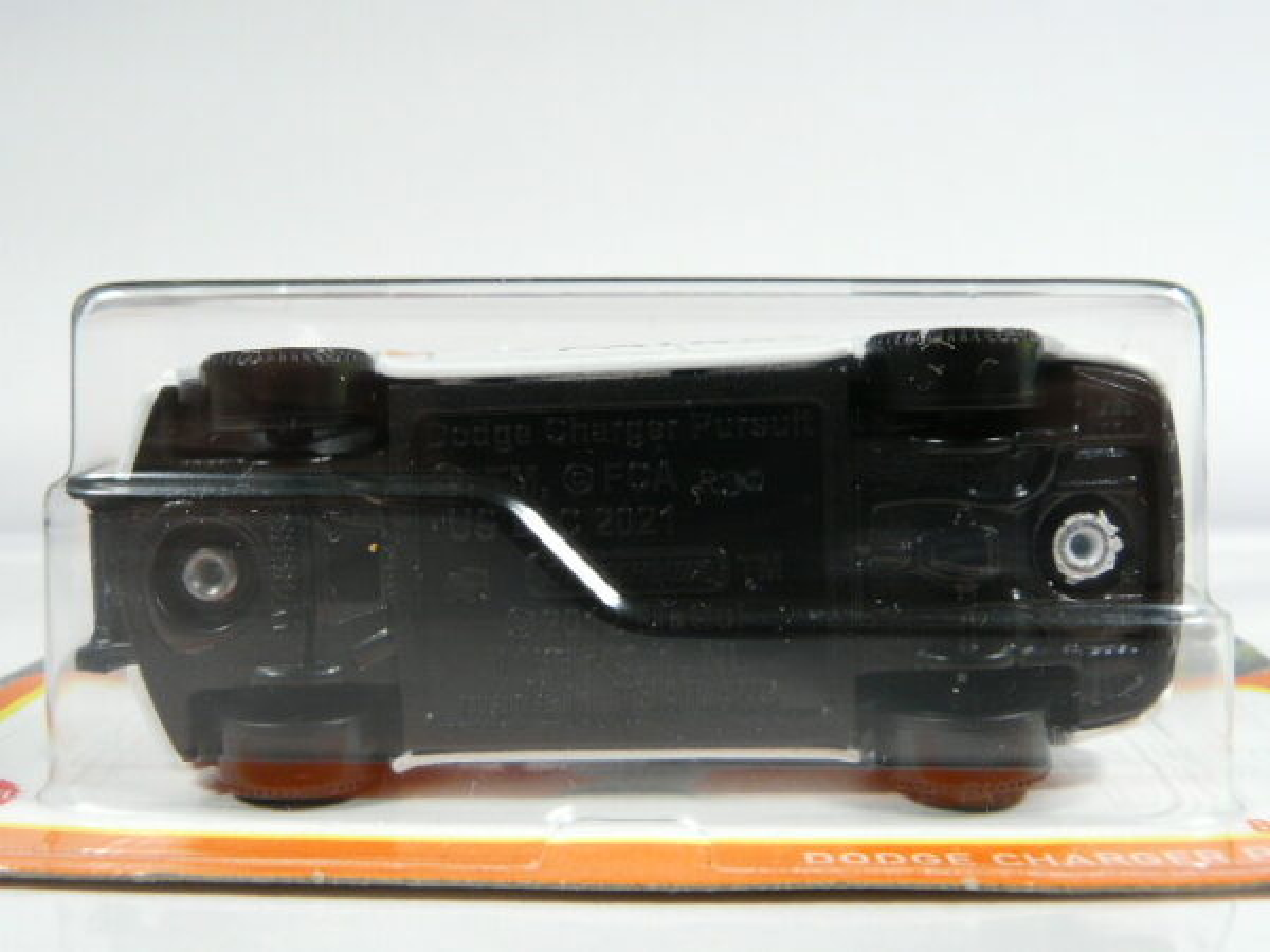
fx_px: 1357
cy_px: 476
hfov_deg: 50.1
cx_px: 635
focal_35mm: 37
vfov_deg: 38.7
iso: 100
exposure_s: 1/50
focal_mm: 4.6
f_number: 2.8
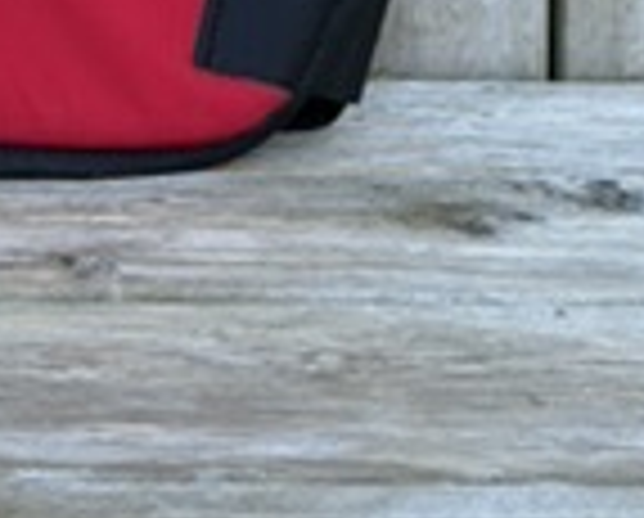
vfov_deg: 9.4
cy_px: -392
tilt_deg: -5.1
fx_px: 2999
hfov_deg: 12.0
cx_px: -77
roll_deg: -0.5
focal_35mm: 157
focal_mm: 6.76
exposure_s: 1/165
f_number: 1.78
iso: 125
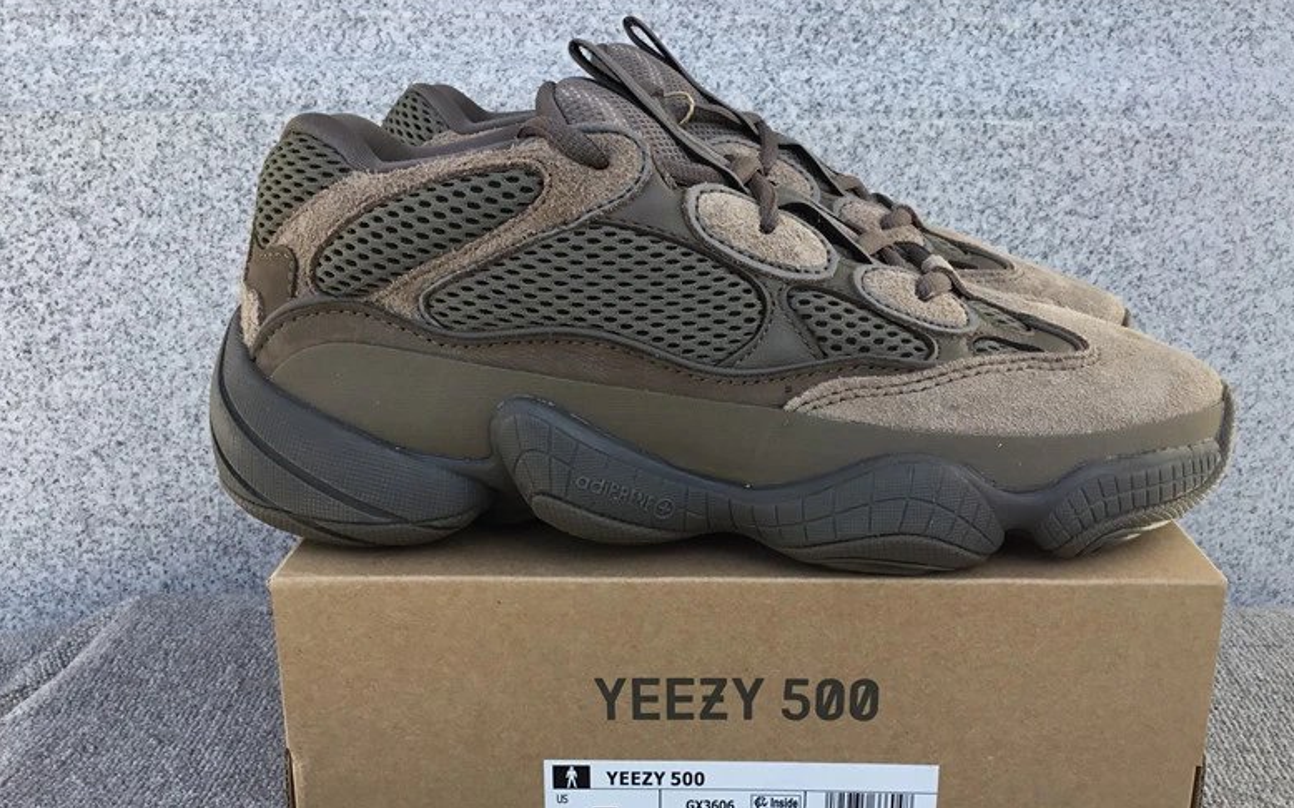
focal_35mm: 38
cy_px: 521
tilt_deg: -18.3
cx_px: 719
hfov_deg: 51.4
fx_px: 1340
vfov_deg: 33.3
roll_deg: -0.1
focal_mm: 3.3
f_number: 2.4
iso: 25
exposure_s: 1/237
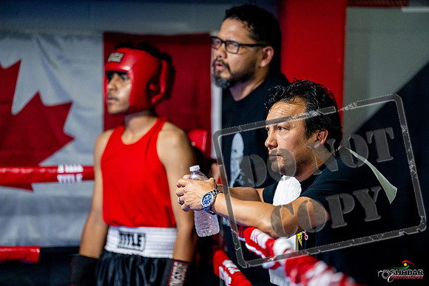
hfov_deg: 17.8
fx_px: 1371
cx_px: 214
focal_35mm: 115
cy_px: 143
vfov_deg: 11.9
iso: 4000
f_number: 2
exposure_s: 1/1000
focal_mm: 115
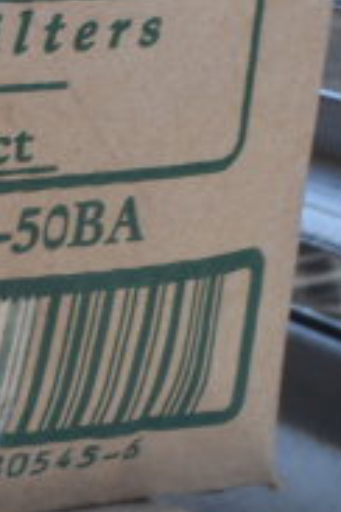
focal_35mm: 180
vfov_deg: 11.4
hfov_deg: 7.2
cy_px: 357
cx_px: -489
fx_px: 2557
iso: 200
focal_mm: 24
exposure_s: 1/160
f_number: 6.3
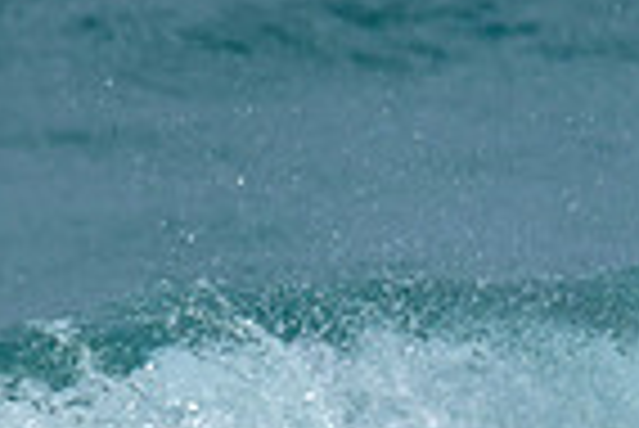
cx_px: 1426
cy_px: 594
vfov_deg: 0.3
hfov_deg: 0.5
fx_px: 78978
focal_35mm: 4445
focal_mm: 800
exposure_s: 1/2000
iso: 160
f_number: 6.3
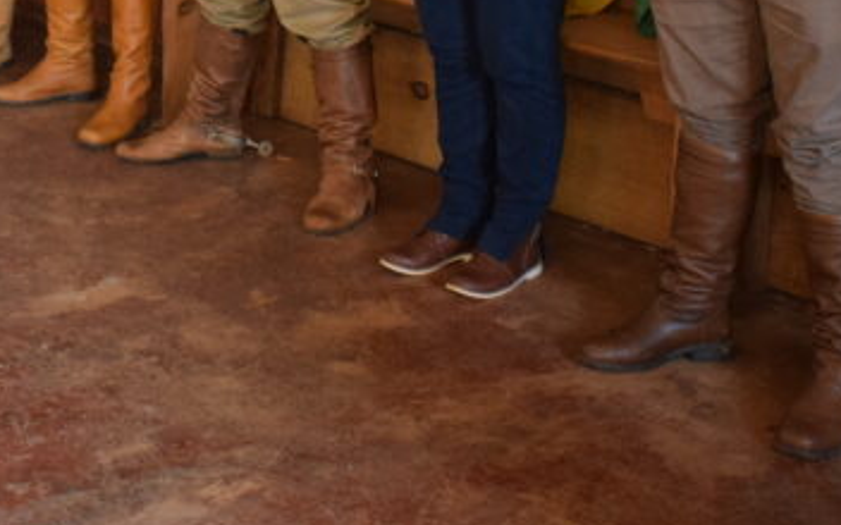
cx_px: 220
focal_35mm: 89
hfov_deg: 23.1
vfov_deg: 13.9
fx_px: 2040
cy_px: -230
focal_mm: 20
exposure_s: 1/60
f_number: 3.8
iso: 1250
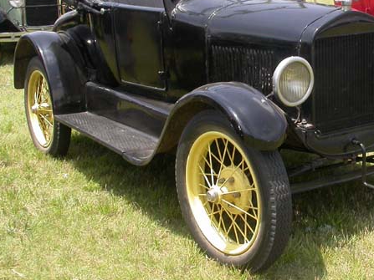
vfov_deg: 21.5
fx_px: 734
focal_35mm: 68
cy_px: 90
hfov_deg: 28.2
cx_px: 274
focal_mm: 7.85
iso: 100
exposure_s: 1/239
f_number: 6
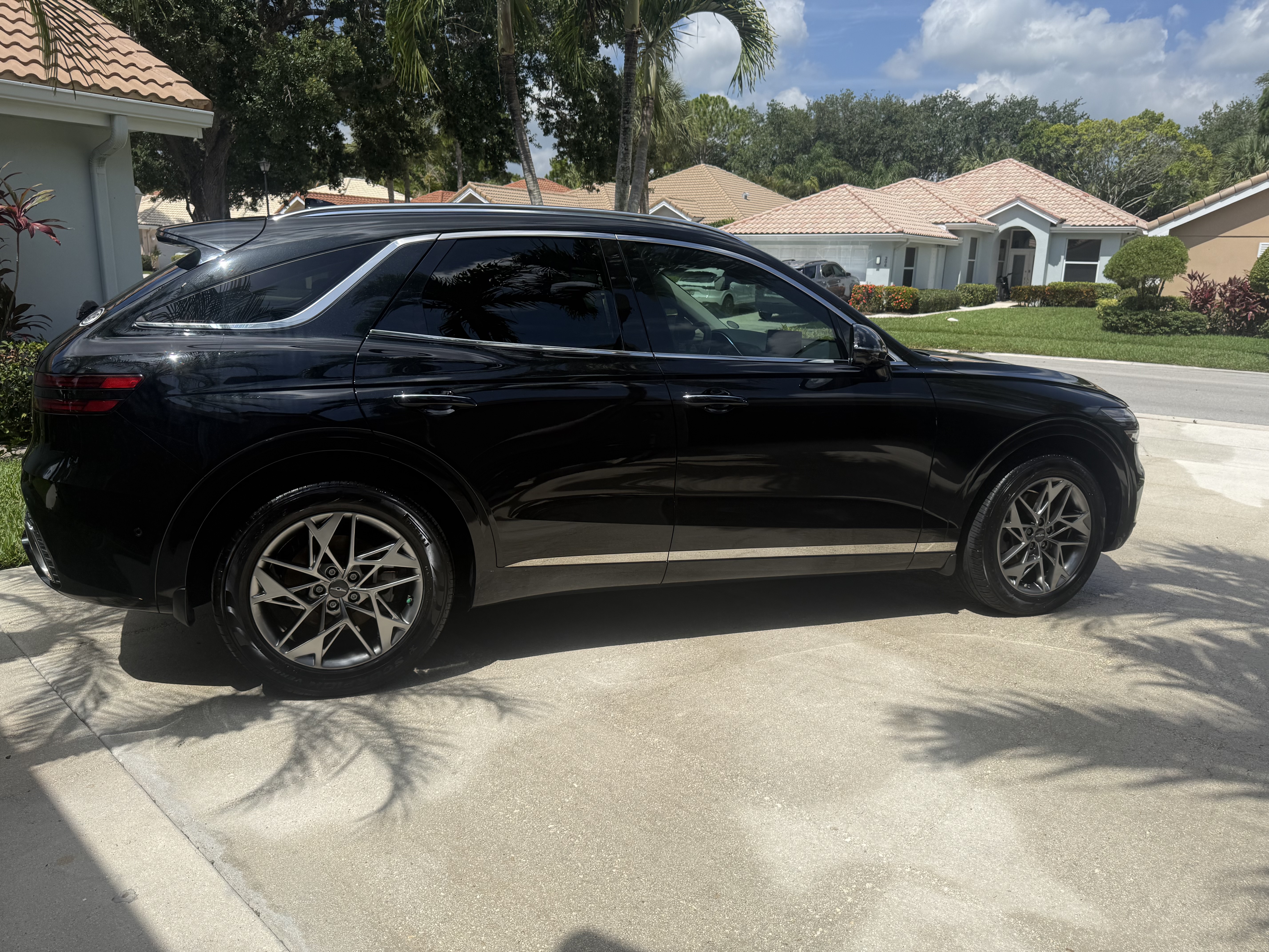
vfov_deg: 56.8
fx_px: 880
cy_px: 476
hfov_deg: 71.6
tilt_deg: -13.0
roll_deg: -1.6
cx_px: 634
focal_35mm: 24
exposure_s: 1/5714
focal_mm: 6.76
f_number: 1.78
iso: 80
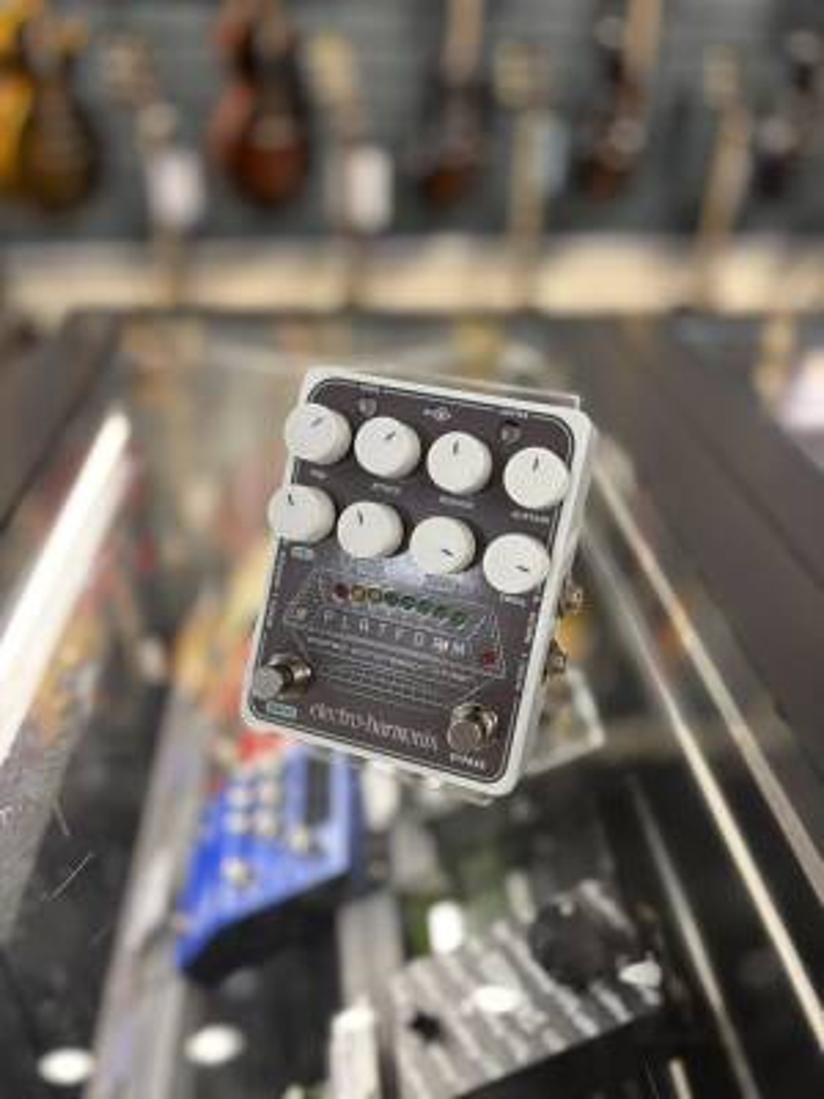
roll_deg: -1.8
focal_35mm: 26
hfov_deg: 53.1
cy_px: 550
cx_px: 412
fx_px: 825
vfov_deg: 67.3
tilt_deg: -32.9
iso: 80
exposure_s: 1/60
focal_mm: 5.96
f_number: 1.6
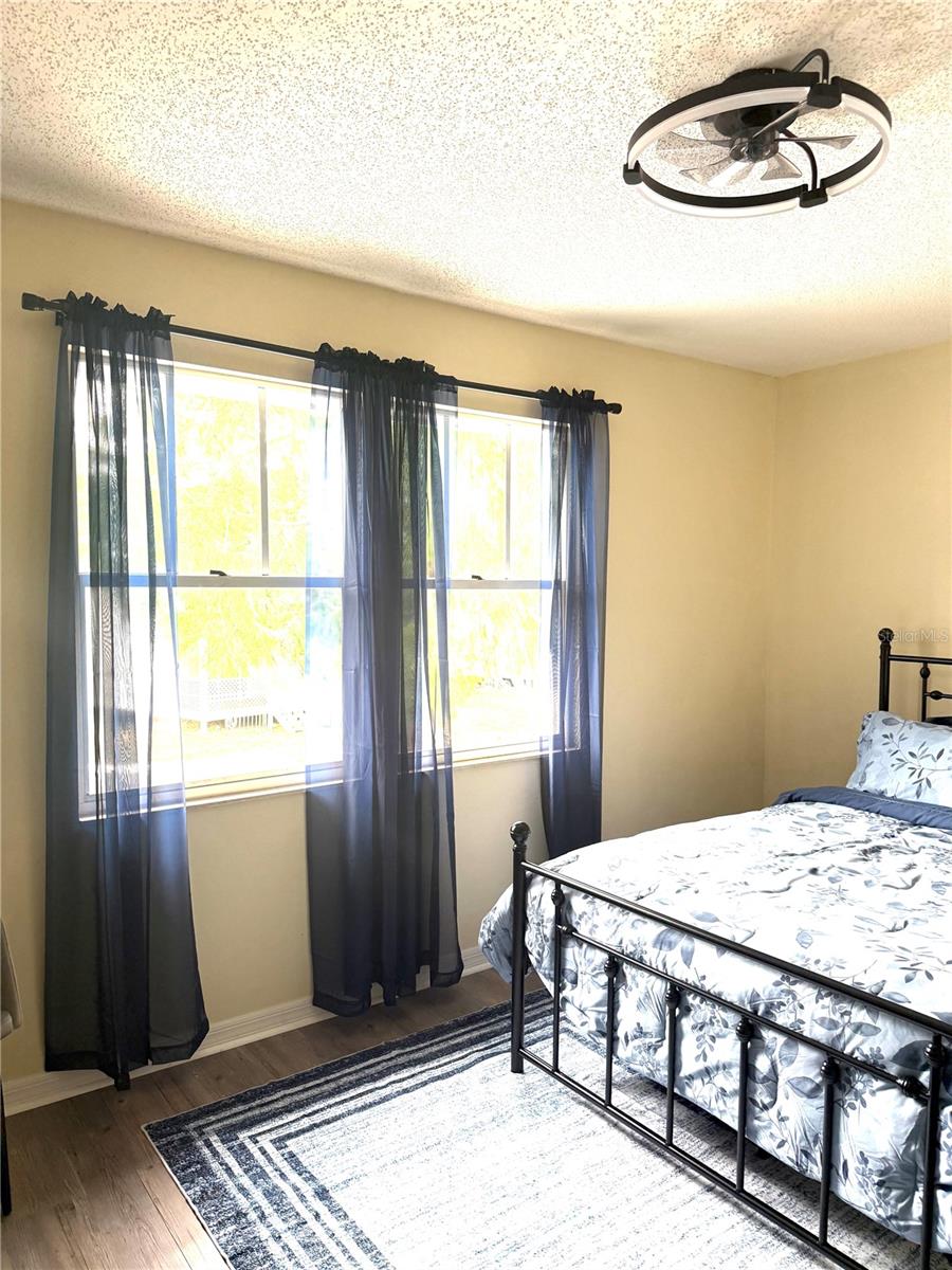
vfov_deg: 71.6
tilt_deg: -2.6
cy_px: 635
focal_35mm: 24
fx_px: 880
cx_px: 476
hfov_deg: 56.8
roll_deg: -0.8
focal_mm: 6.76
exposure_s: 1/152
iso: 125
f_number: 1.78
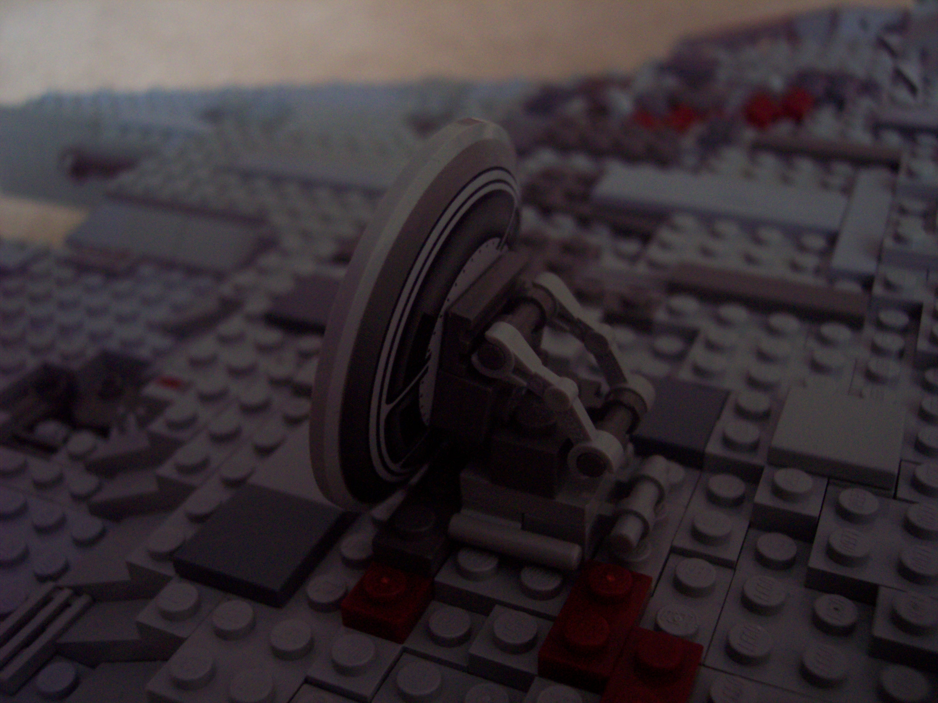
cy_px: 352
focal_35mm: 38
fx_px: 1029
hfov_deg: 49.0
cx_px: 469
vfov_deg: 37.7
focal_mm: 8
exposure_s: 1/8
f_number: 2.8
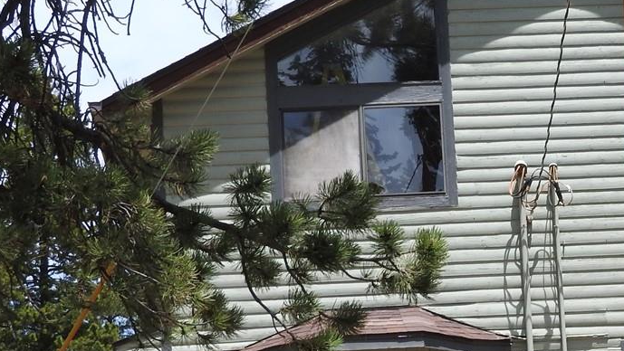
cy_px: 261
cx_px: 618
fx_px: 2929
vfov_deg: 6.9
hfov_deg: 12.0
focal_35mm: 177
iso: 100
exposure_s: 1/640
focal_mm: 12.5
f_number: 4.5
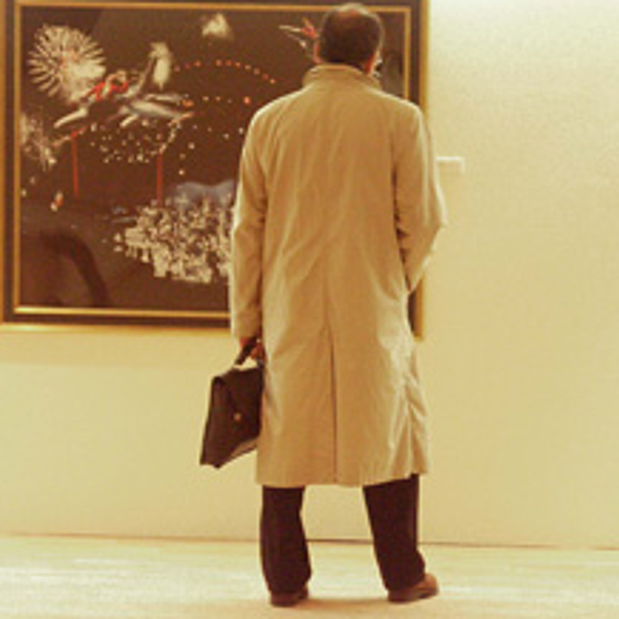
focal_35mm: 179
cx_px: 345
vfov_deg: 9.8
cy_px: 297
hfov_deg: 9.8
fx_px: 3621
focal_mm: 28.4
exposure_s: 1/30
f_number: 3.2
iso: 800
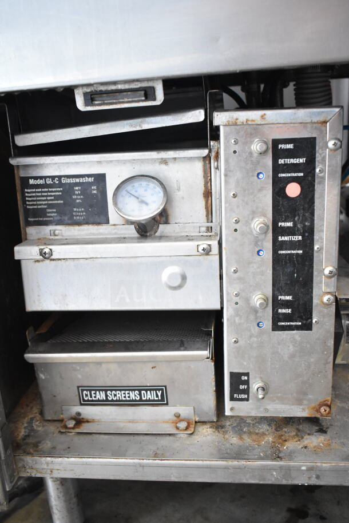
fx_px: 501
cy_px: 262
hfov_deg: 38.4
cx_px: 174
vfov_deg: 55.1
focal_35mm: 34
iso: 2500
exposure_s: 1/40
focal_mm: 23
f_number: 3.8
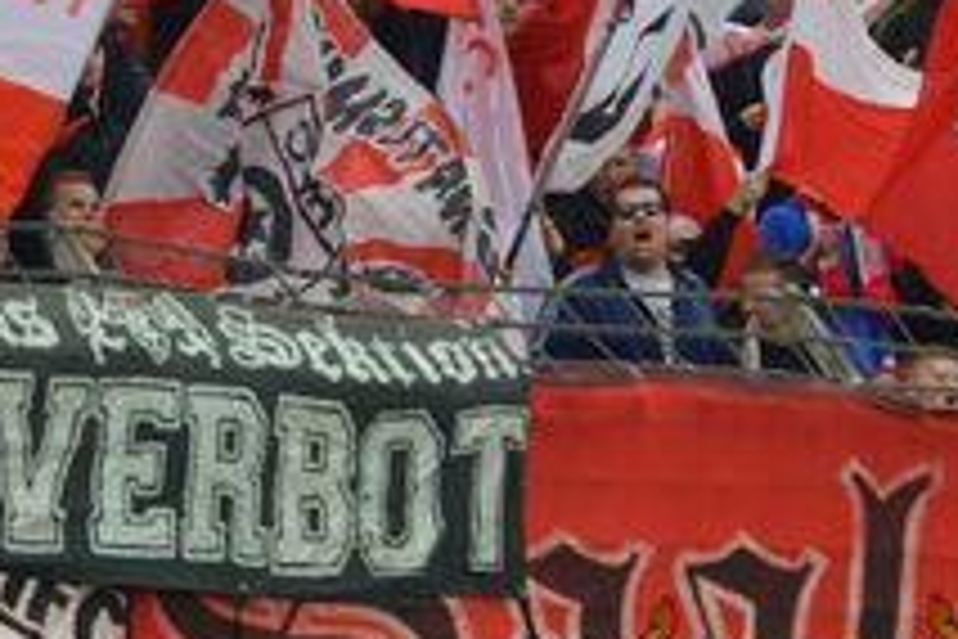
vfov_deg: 4.9
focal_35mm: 281
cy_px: 225
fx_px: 7477
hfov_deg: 7.3
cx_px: -180
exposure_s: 1/1250
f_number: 4.5
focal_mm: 70
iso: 400
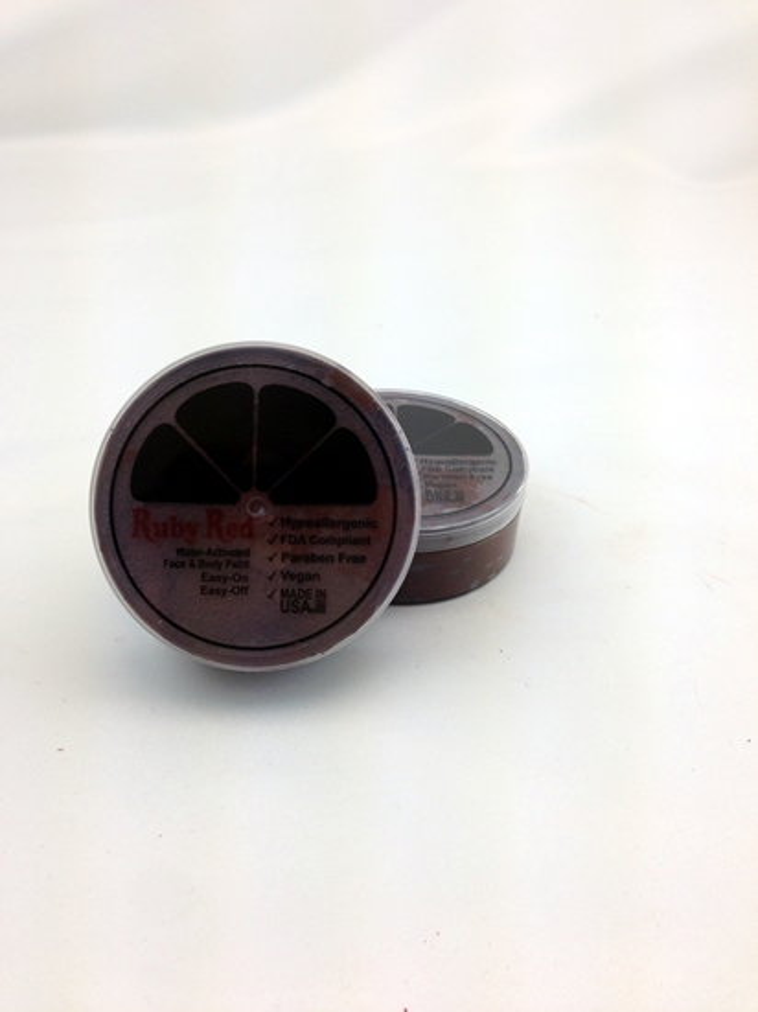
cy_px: 506
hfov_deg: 42.9
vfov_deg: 55.4
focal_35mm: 33
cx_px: 379
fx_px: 964
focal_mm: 4.12
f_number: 2.4
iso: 50
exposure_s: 1/170
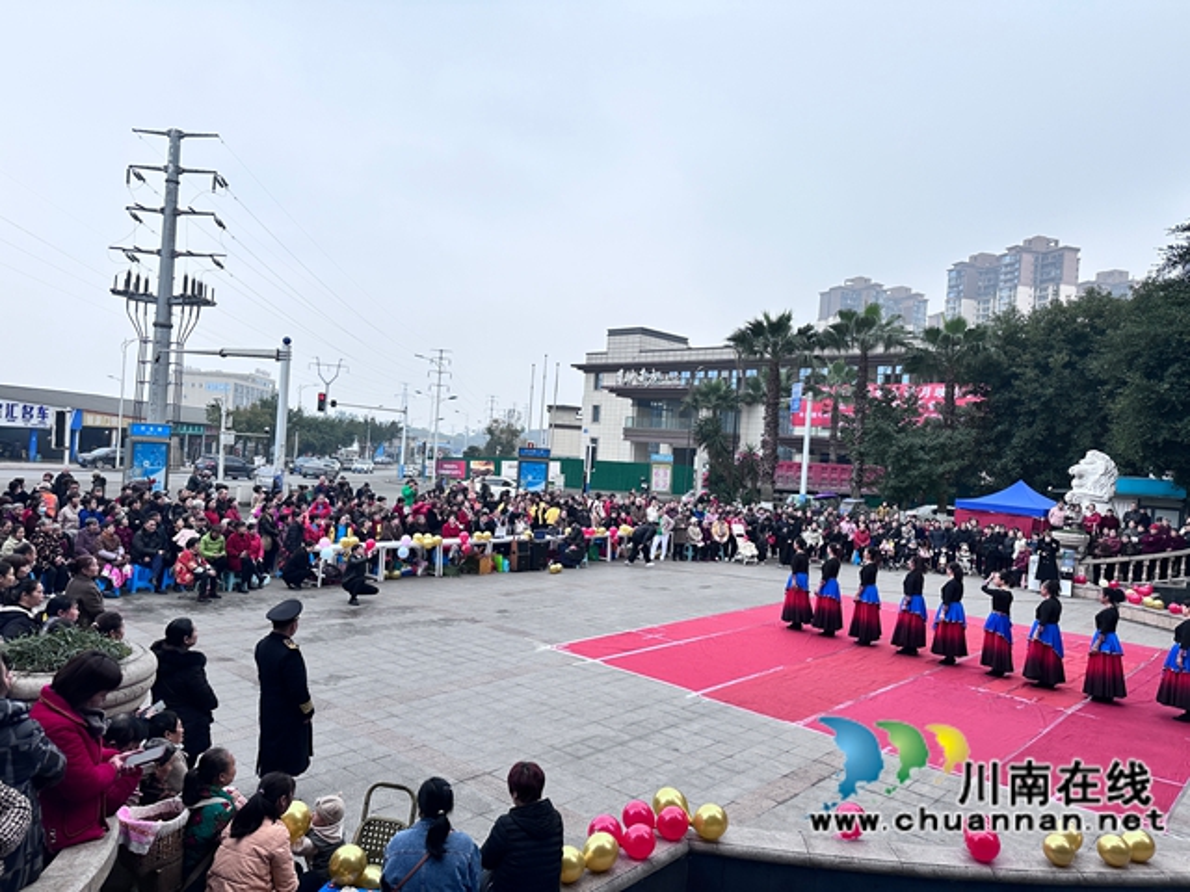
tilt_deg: +0.8
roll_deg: -3.2
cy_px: 446
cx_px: 595
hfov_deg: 71.6
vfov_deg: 56.8
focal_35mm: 24
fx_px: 825
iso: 80
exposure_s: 1/1083
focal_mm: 6.86
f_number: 1.78
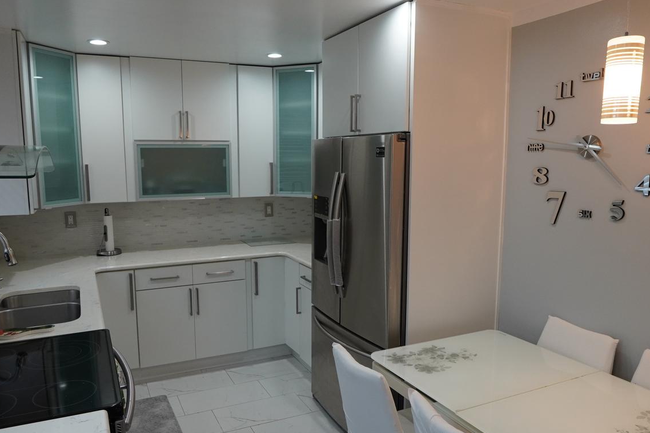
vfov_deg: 45.9
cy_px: 233
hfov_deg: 64.7
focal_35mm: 28
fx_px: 512
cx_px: 293
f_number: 4
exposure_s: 1/160
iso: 640
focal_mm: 10.5
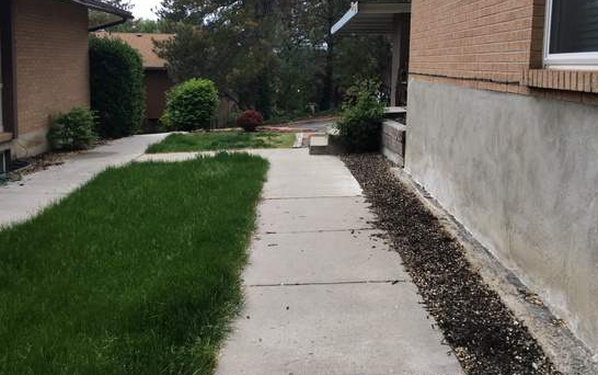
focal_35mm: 36
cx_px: 315
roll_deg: -0.7
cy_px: 127
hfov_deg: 54.0
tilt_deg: -5.4
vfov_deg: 35.1
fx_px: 587
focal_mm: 4.15
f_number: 2.2
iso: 25
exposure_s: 1/50
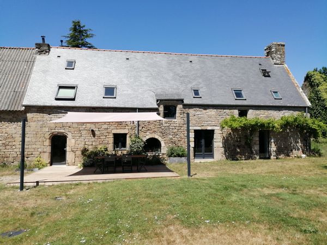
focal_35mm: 26
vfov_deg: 53.1
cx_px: 164
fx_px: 246
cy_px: 122
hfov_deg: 67.3
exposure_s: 1/1481
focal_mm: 3.62
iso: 50
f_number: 1.8
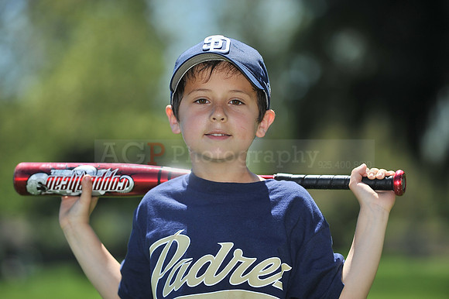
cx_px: 224
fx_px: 2493
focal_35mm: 200
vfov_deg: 6.9
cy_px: 150
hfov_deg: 10.3
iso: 200
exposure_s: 1/1600
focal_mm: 200
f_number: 4.5
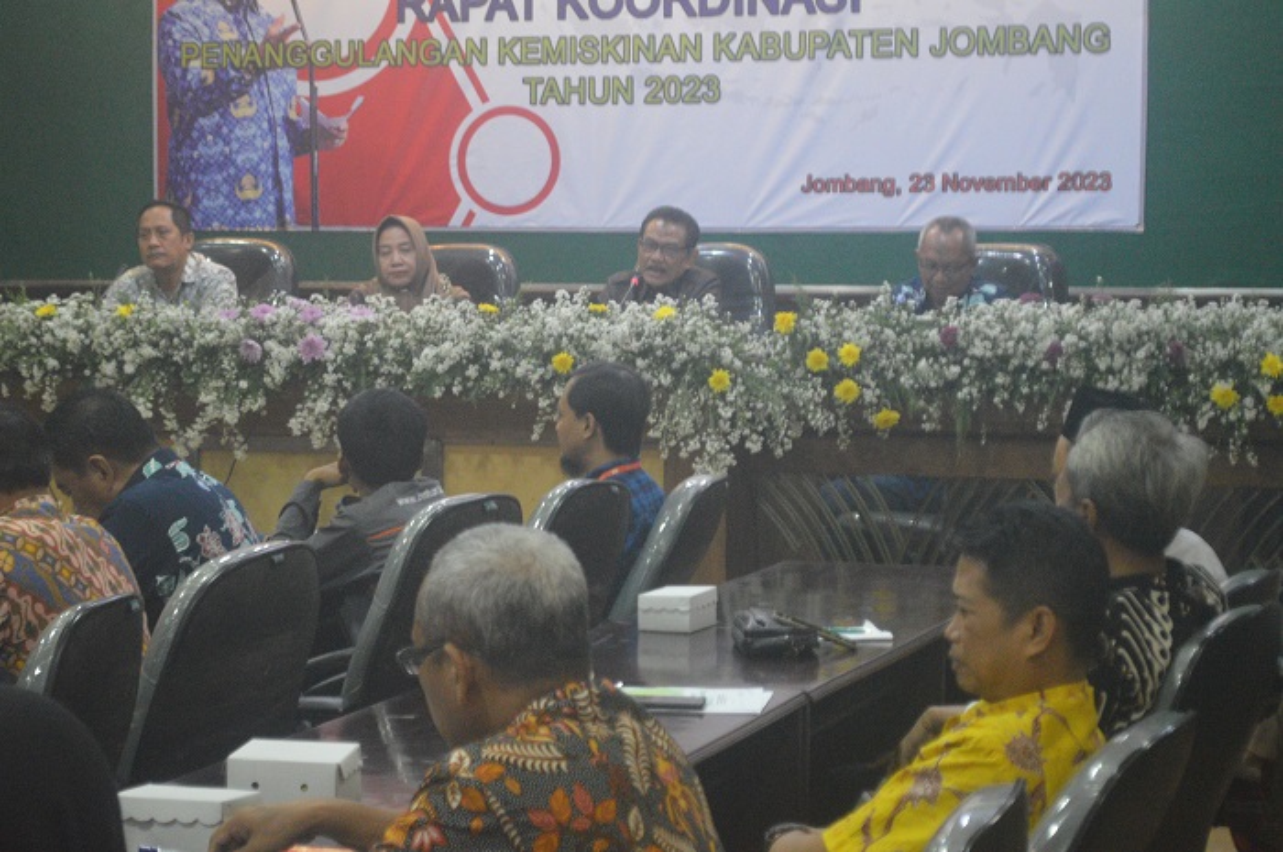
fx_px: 2937
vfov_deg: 16.5
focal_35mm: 82
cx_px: 642
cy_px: 426
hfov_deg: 24.6
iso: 3200
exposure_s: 1/25
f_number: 5.6
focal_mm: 55
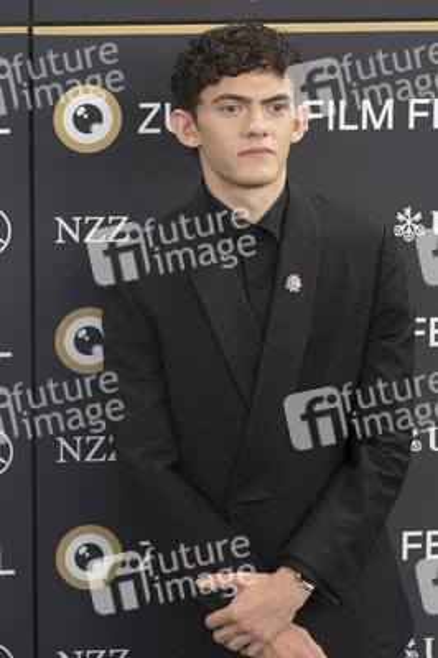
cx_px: 219
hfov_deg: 8.6
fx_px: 2907
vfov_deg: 12.9
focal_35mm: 159
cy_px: 329
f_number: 6.3
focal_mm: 159
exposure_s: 1/400
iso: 1600
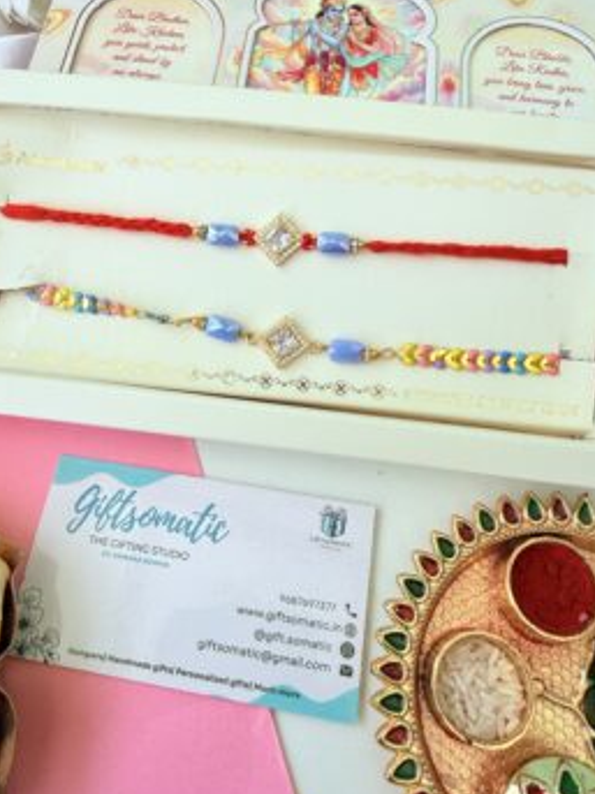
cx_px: 262
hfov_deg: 49.6
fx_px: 642
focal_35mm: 28
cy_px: 361
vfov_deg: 63.3
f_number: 2.2
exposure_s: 1/416
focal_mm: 2.22
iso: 40
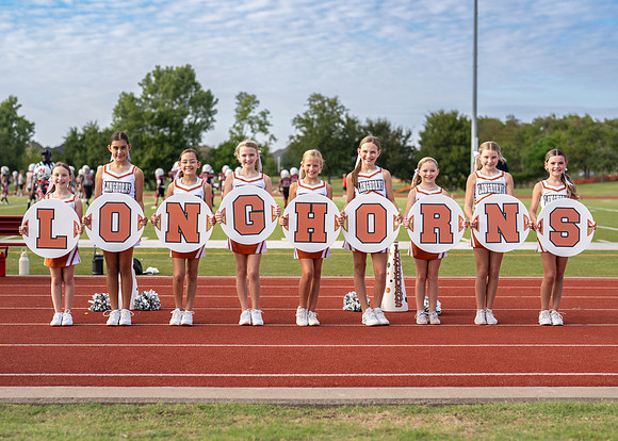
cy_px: 232
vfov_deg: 24.1
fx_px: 1032
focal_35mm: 59
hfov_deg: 33.3
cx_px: 301
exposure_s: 1/3200
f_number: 2
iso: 200
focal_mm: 50
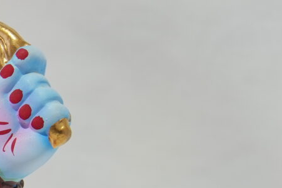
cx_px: -218
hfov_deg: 9.6
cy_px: 243
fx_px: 1597
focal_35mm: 204
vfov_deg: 6.7
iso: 500
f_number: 3.5
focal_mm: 36
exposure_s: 1/200
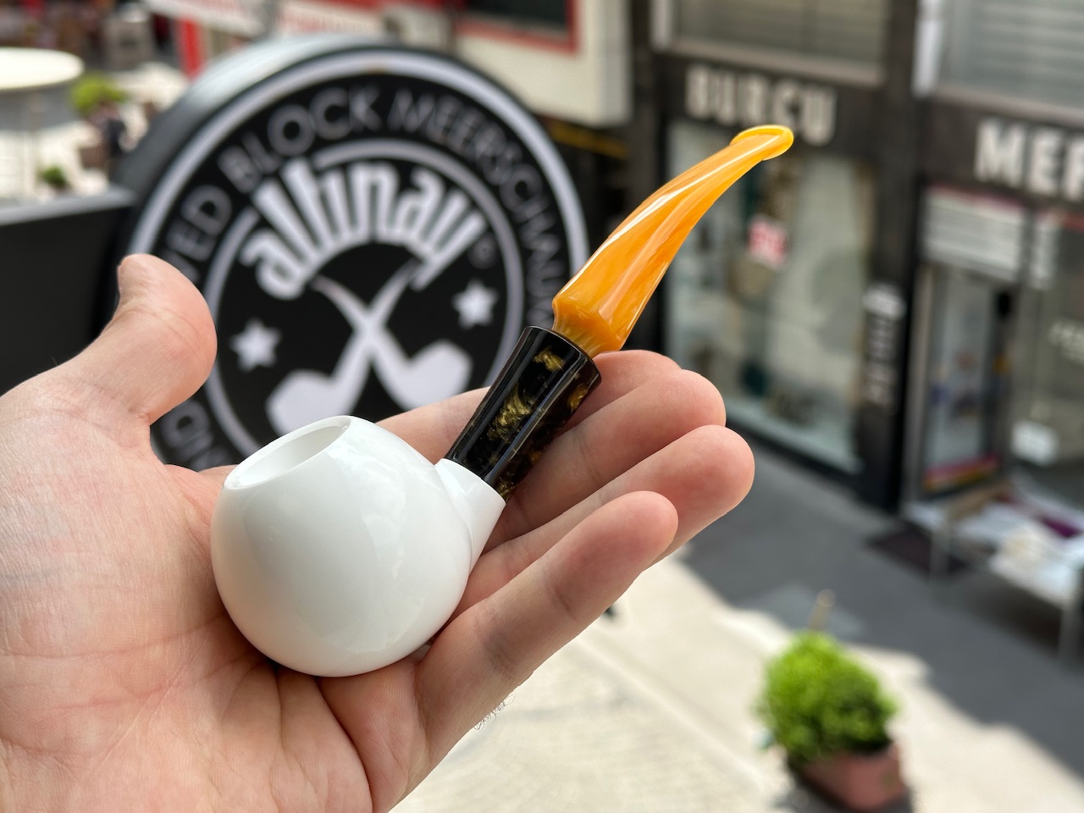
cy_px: 406
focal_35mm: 48
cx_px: 542
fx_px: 1503
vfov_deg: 30.3
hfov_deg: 39.7
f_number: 1.78
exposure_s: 1/1541
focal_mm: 6.86
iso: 64
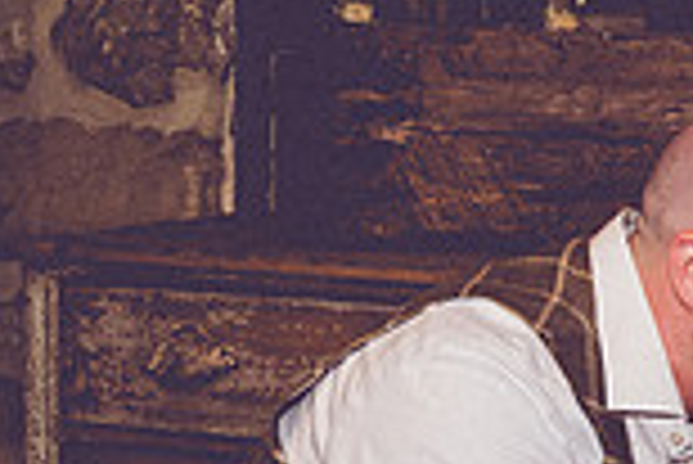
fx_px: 2081
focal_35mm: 108
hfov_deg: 17.2
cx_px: 1016
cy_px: 185
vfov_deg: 12.7
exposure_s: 1/60
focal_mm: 27
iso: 1250
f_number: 8
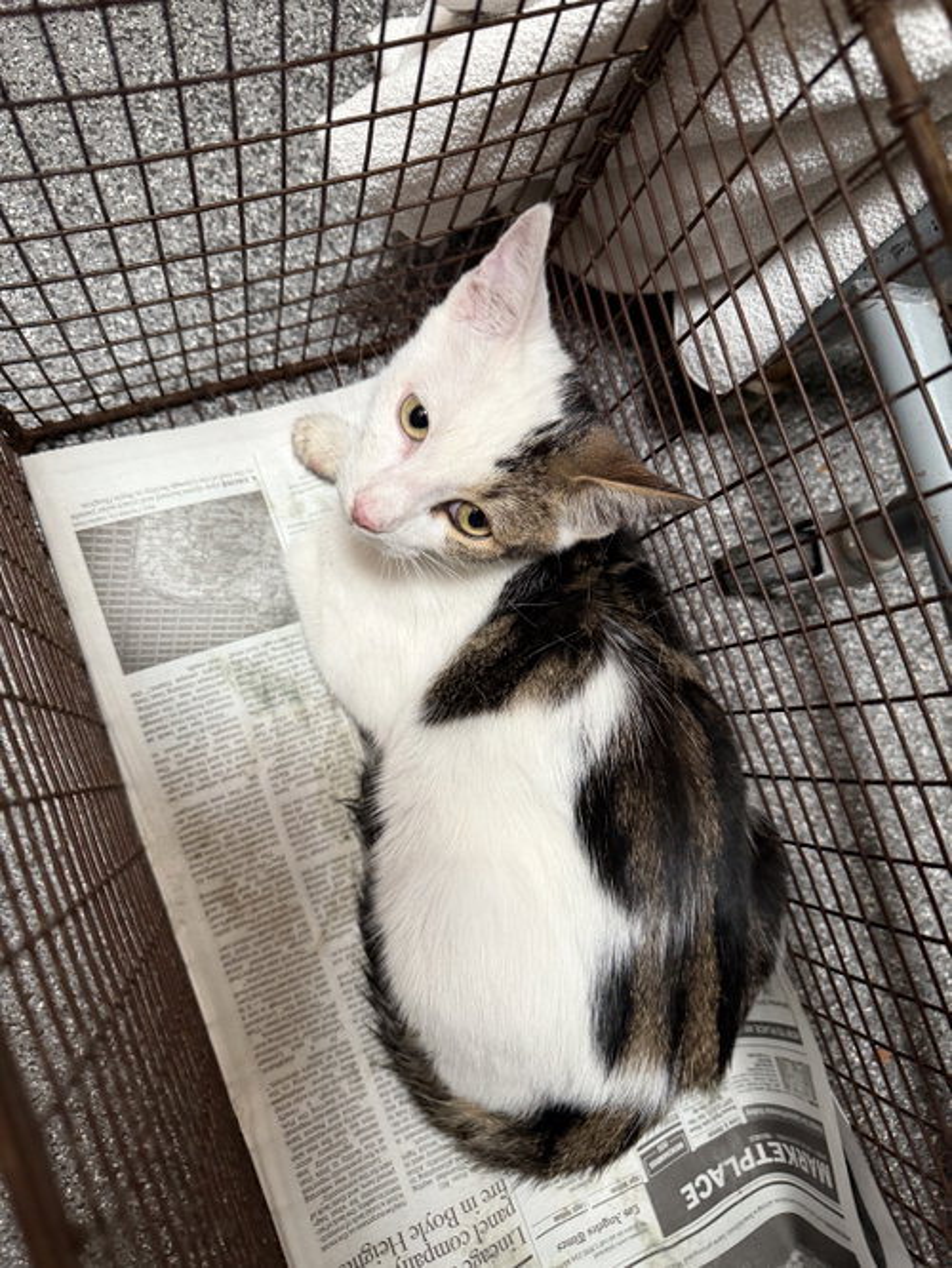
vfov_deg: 71.6
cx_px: 476
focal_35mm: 24
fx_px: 879
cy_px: 634
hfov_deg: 56.8
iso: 250
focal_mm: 6.76
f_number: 1.78
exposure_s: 1/60
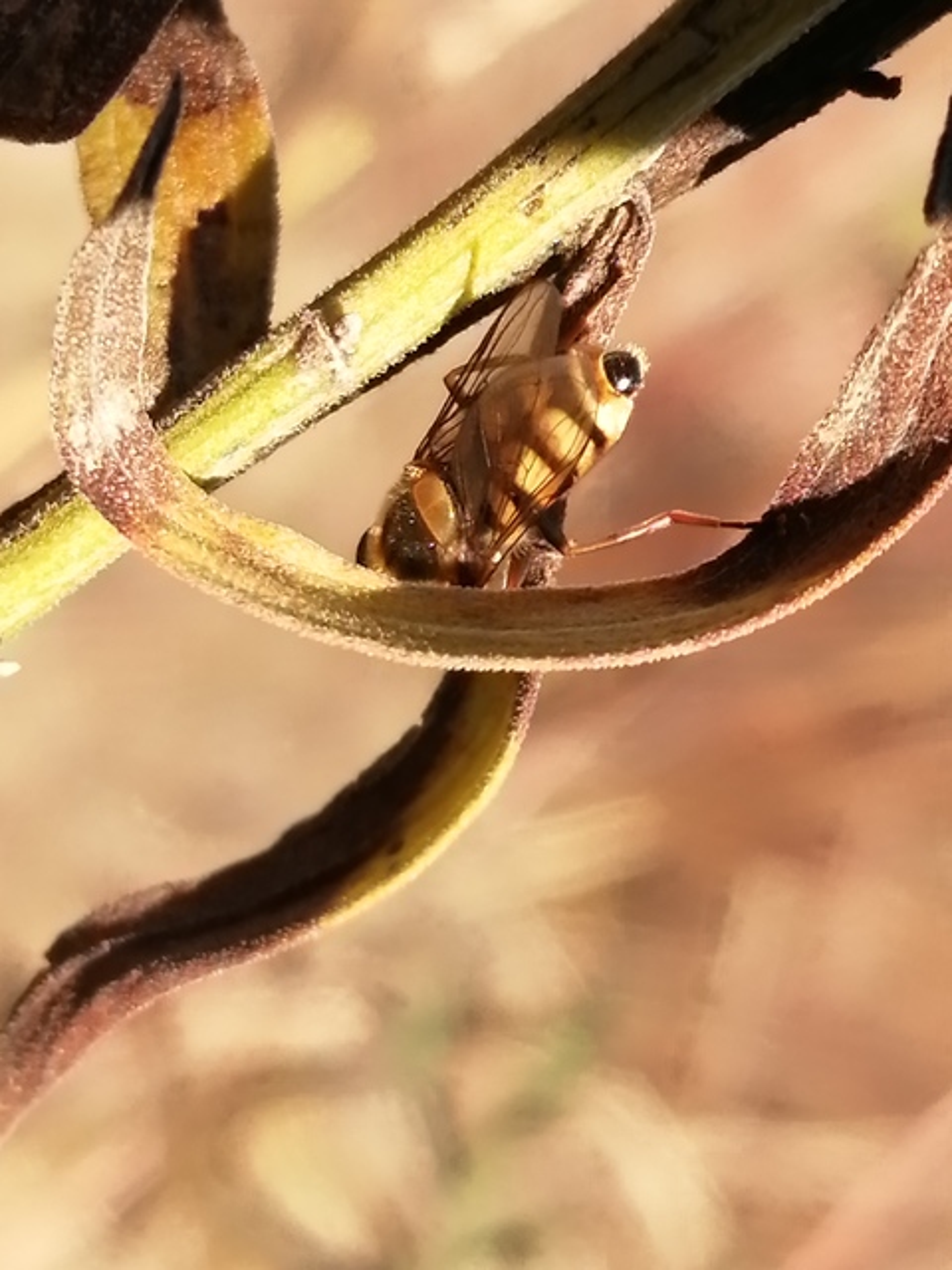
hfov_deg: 14.2
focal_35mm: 104
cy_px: 635
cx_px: 476
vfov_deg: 18.9
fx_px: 3814
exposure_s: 1/580
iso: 50
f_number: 1.8
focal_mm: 3.46
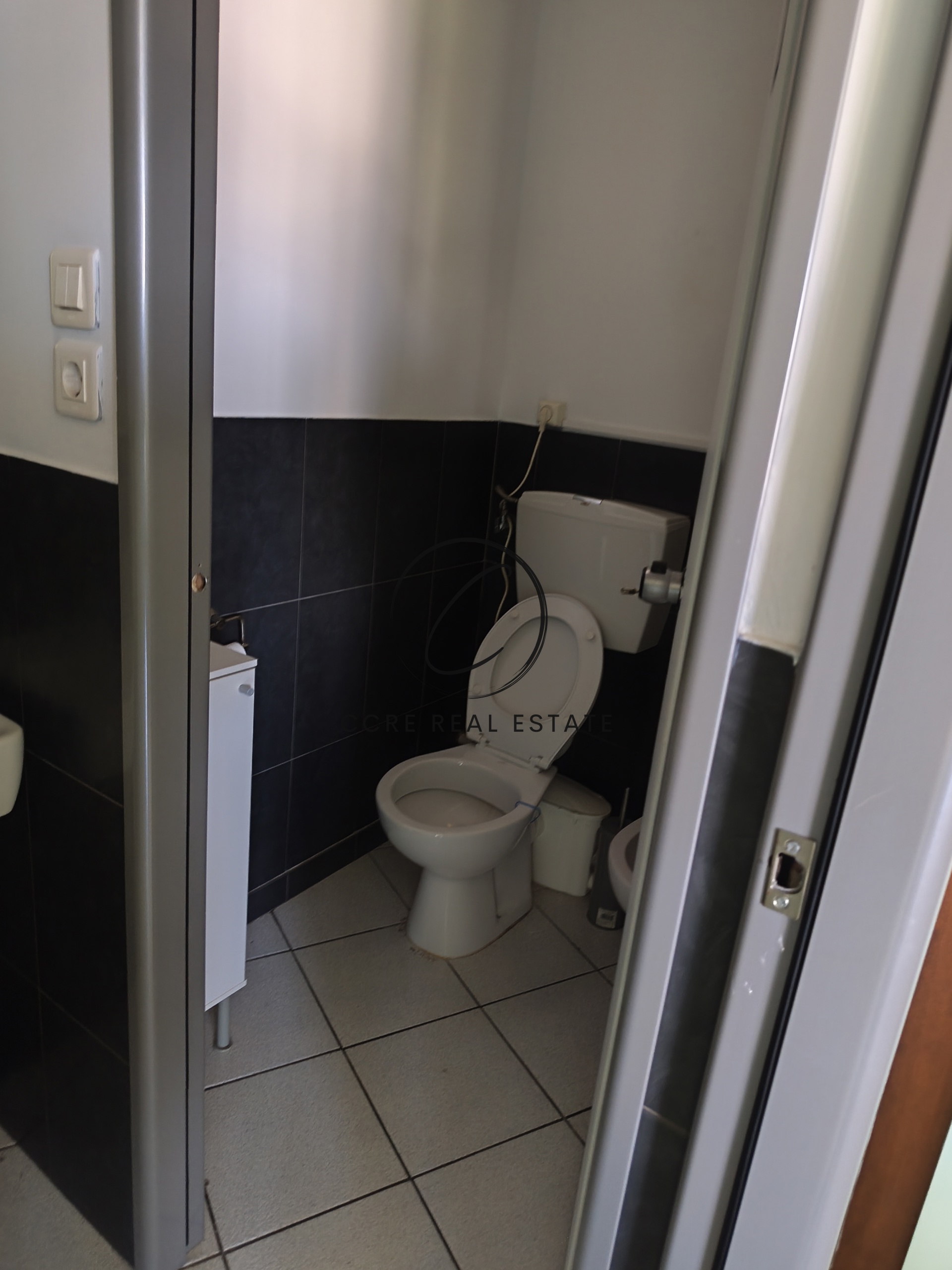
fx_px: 843
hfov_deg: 58.9
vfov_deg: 73.9
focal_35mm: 23
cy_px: 635
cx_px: 476
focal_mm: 6.06
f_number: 1.7
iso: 2500
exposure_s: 1/25
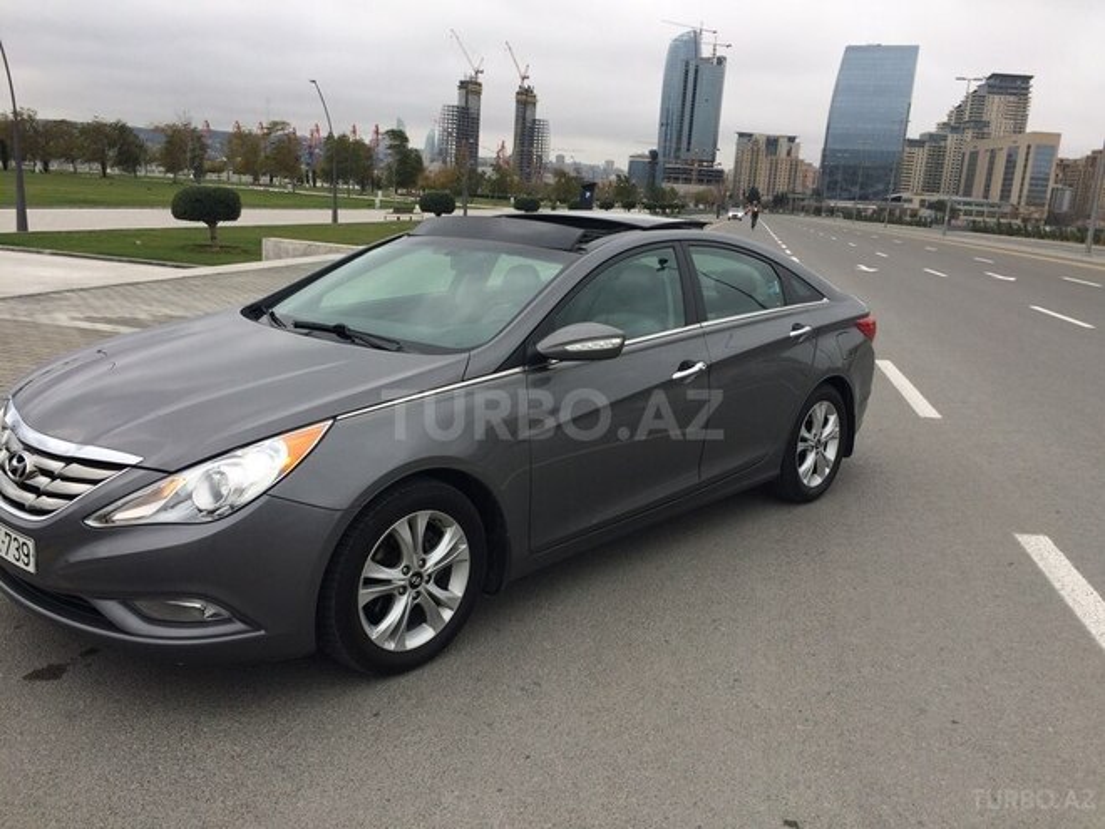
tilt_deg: -13.0
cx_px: 552
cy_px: 414
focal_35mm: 29
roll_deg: -4.5
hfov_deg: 61.7
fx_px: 926
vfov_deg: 48.2
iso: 32
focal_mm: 4.15
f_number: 2.2
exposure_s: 1/466
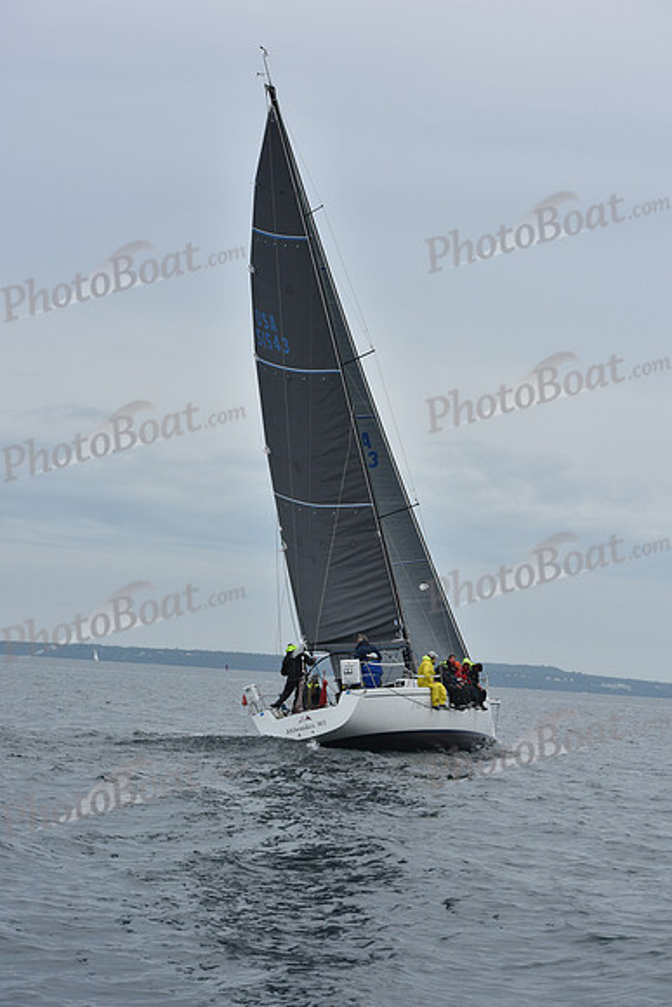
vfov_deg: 26.0
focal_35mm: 78
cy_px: 504
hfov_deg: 17.5
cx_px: 336
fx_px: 2183
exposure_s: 1/800
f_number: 8
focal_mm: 78
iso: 250
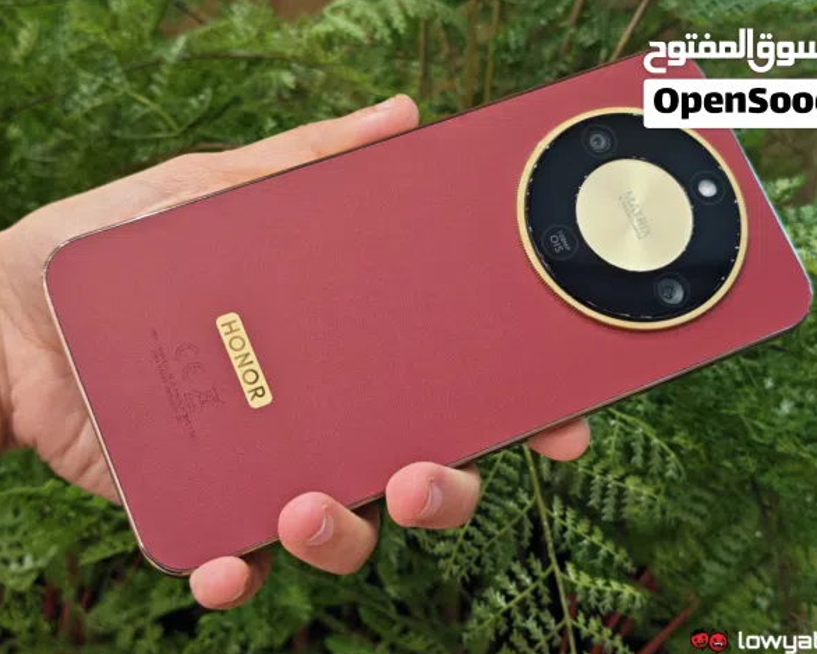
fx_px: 1185
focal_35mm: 49
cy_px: 329
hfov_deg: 38.0
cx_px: 434
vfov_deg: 30.8
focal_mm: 5.4
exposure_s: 1/50
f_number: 1.6
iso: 160
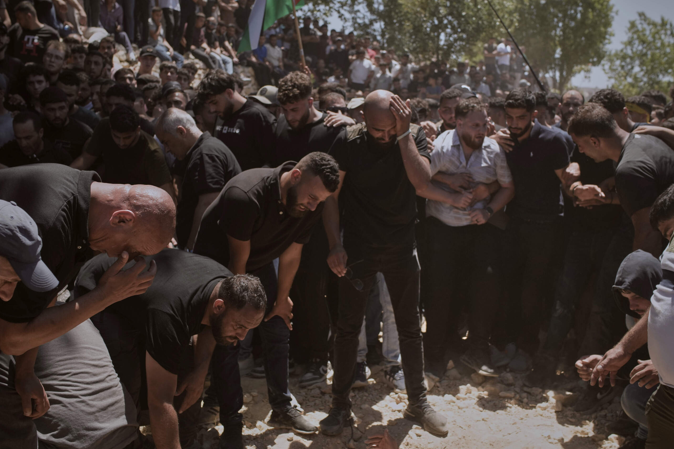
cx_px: 338
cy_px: 220
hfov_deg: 47.4
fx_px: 768
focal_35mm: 41
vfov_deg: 32.6
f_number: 4
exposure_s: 1/2000
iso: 500
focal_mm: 35
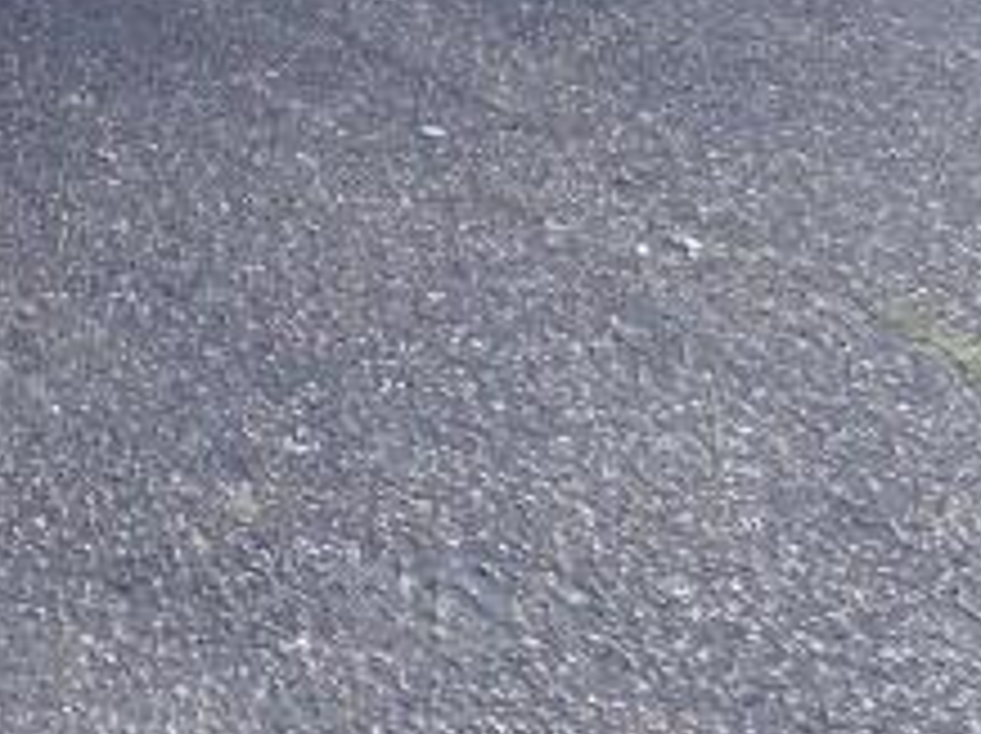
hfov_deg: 17.3
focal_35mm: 94
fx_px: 2661
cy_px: -675
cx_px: -742
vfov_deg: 13.7
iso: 80
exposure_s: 1/100
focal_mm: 3.6
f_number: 2.8
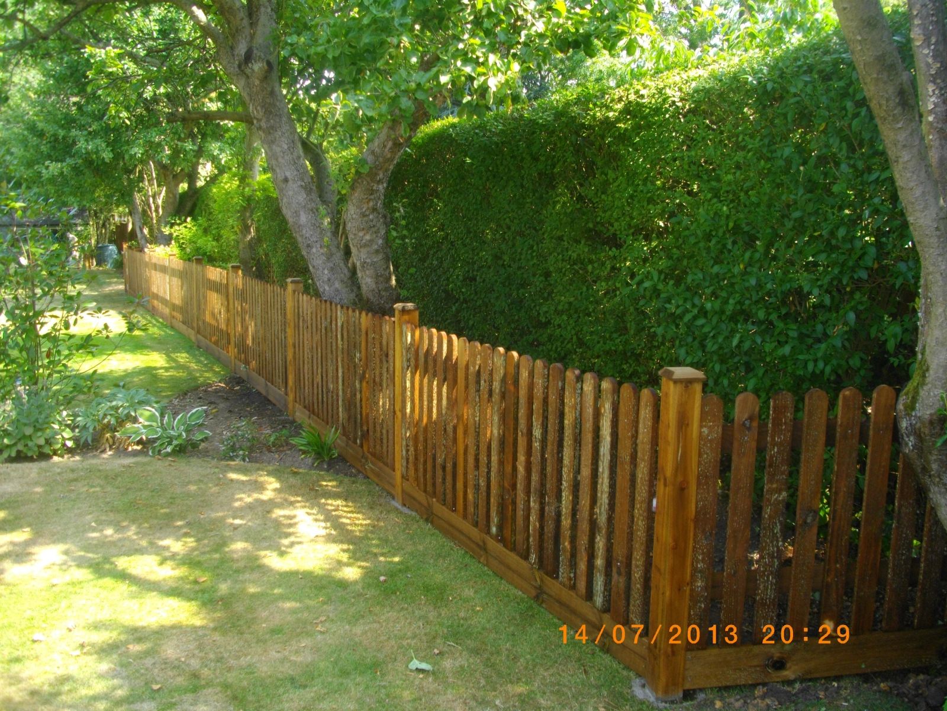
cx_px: 474
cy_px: 356
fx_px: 875
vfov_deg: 44.2
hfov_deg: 56.8
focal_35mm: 32
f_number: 2.9
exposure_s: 1/125
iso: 108
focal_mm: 5.7
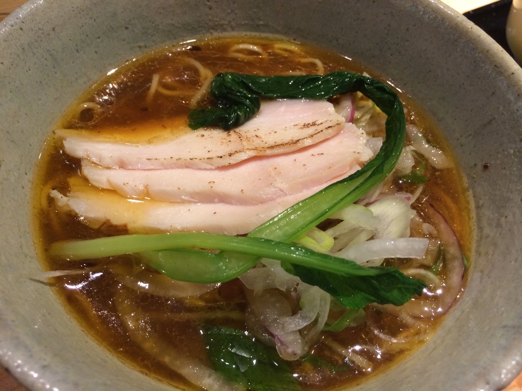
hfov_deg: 60.0
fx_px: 452
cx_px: 261
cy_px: 196
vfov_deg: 46.8
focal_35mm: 30
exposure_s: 1/33
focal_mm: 4.12
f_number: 2.2
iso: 250
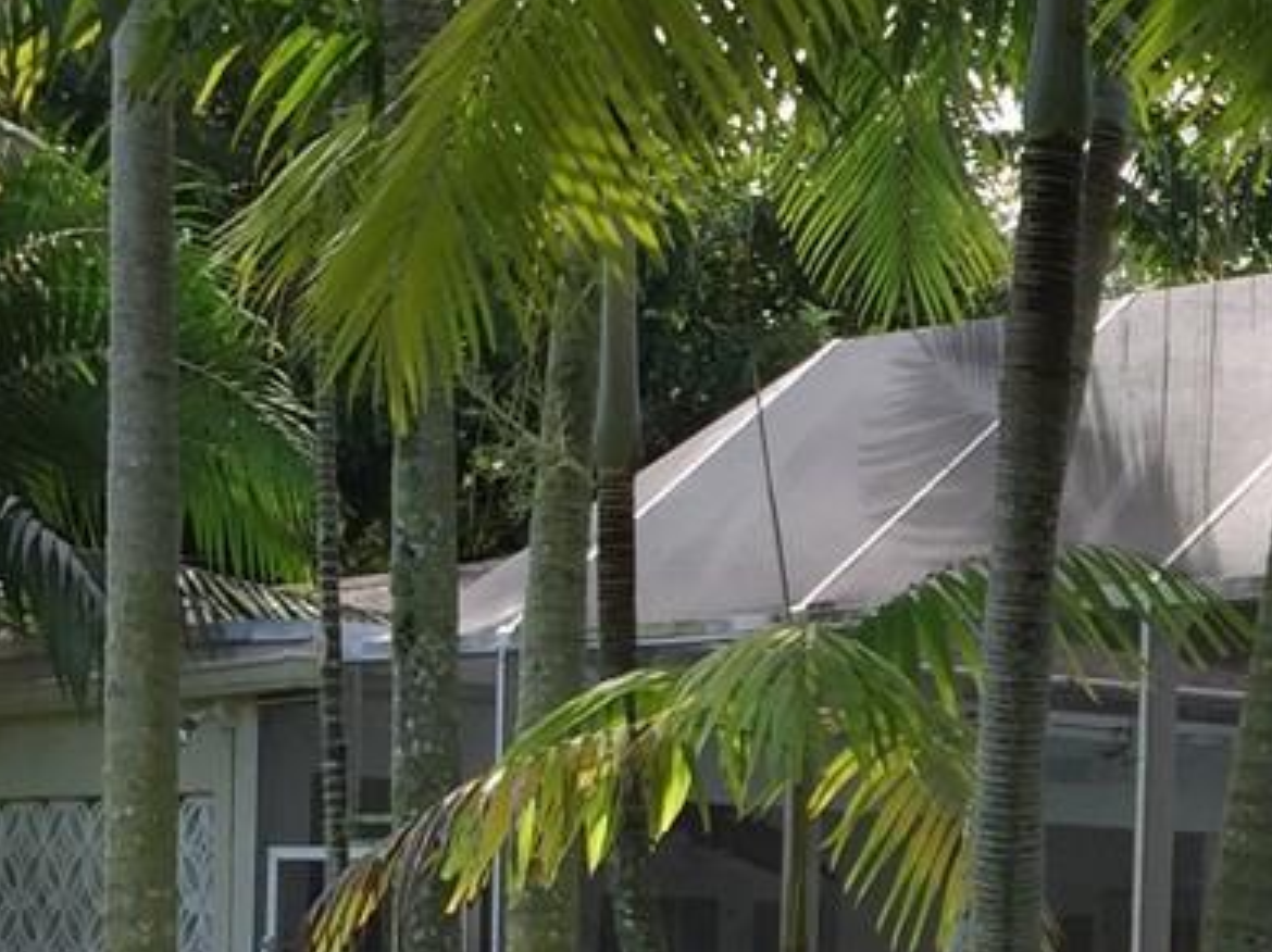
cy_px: 1066
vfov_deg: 12.2
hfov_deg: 15.1
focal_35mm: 119
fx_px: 4370
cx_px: 2006
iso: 32
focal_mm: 4.15
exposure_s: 1/482
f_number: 2.2
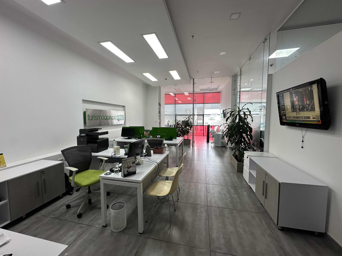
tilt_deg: -4.1
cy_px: 128
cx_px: 171
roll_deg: -0.1
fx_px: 138
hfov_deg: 102.1
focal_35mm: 14
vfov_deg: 85.7
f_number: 2.2
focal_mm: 2.22
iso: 64
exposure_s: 1/120
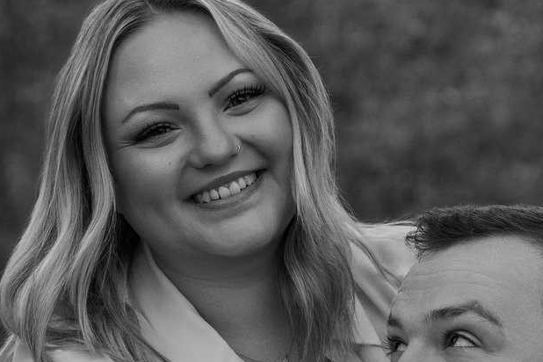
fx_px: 3062
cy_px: 426
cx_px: 327
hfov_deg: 10.1
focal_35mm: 203
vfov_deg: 6.7
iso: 400
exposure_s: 1/800
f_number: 2.8
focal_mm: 49
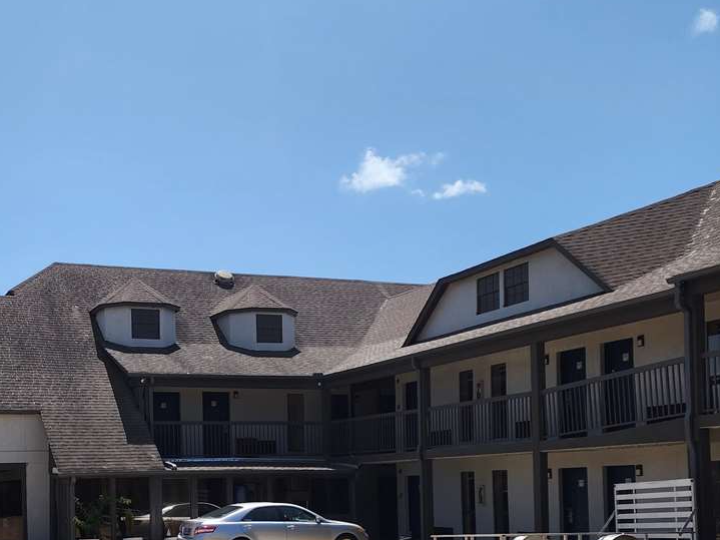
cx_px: 201
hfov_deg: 38.9
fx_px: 998
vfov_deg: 29.4
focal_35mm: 48
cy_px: 455
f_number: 1.8
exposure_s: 1/1619
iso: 12
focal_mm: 6.4
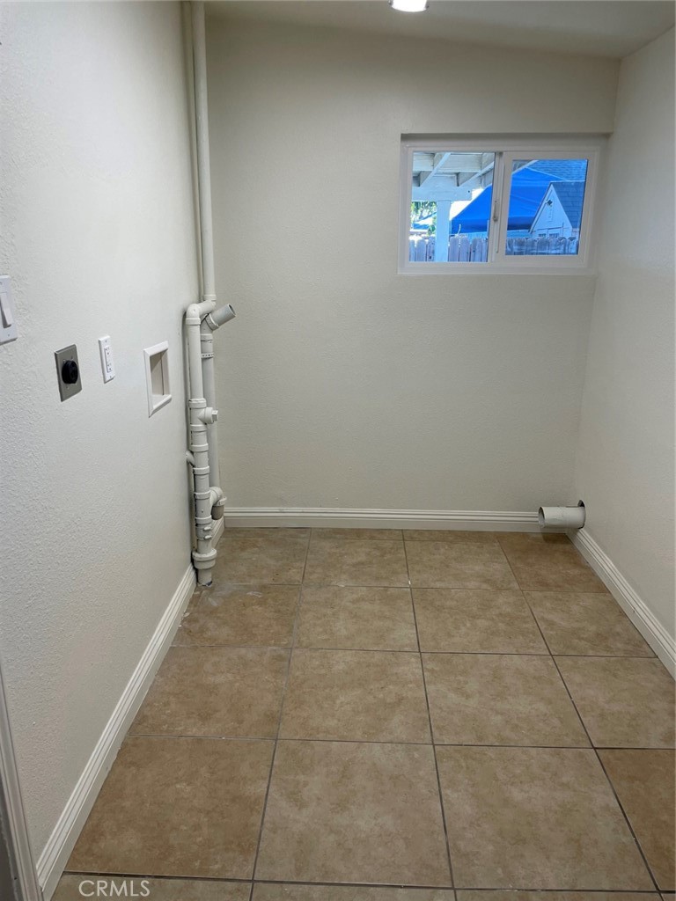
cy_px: 450
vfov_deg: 67.3
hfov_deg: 53.1
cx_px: 338
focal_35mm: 26
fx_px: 677
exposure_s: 1/123
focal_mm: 4.2
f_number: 1.6
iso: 32
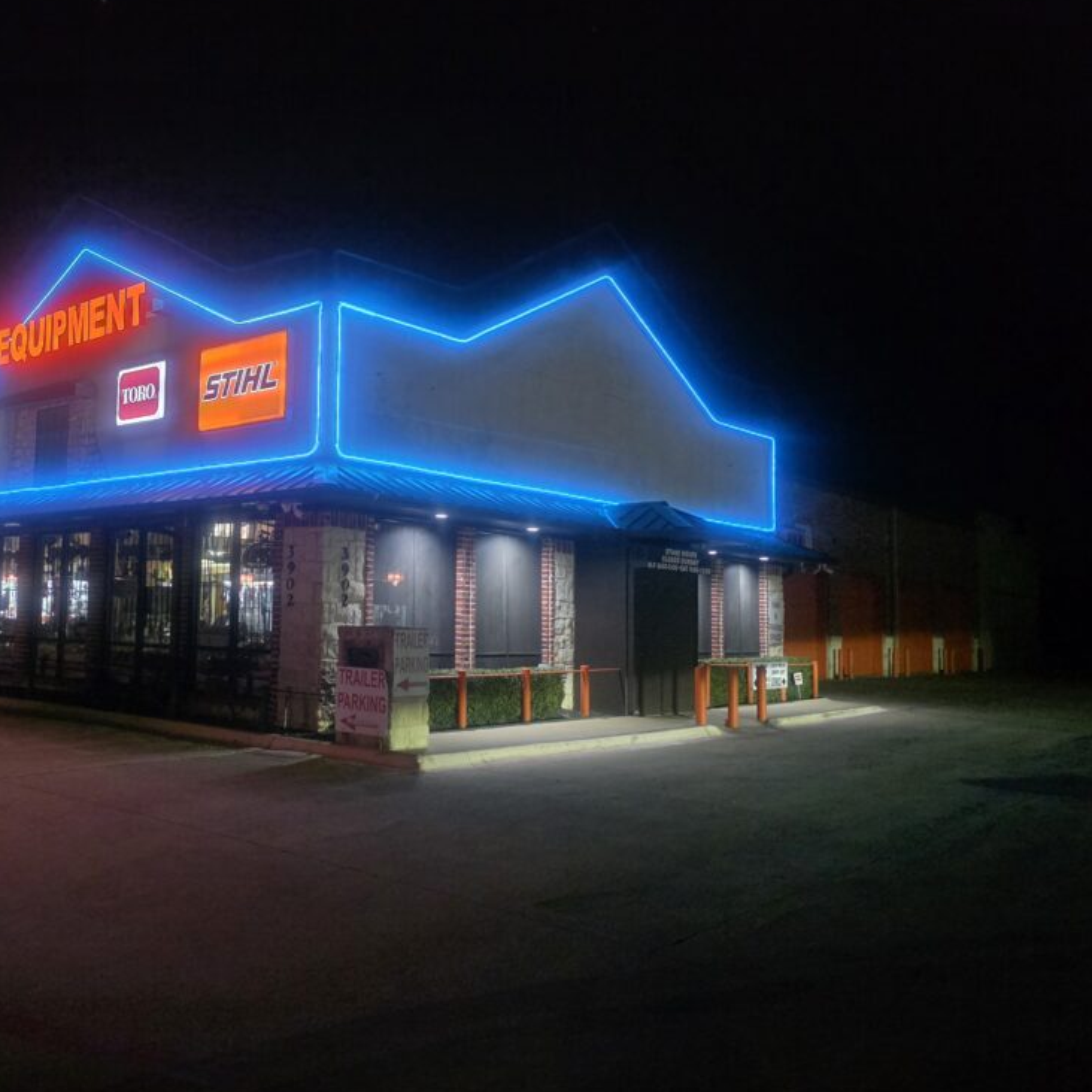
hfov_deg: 52.1
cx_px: 300
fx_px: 1071
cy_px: 534
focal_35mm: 30
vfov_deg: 54.0
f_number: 1.7
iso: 2500
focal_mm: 6.3
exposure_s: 1/120
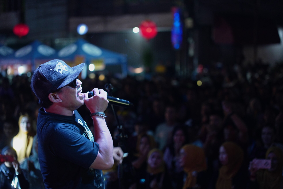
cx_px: 142
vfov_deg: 16.3
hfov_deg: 24.2
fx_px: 661
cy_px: 94
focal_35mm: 84
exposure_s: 1/125
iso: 500
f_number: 1.8
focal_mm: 56
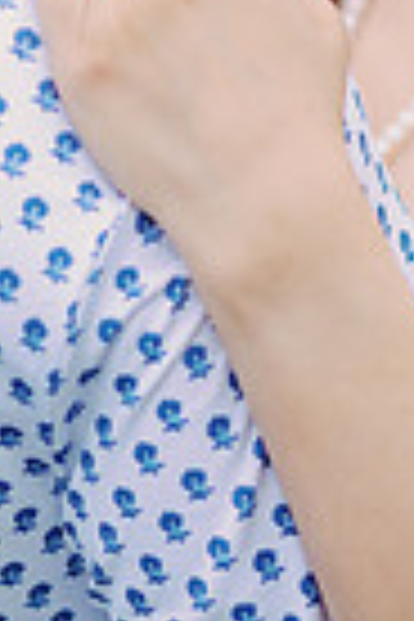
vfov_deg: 7.4
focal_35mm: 277
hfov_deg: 5.0
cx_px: 140
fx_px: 4778
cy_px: 9
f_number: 2
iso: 200
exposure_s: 1/2500
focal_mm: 85
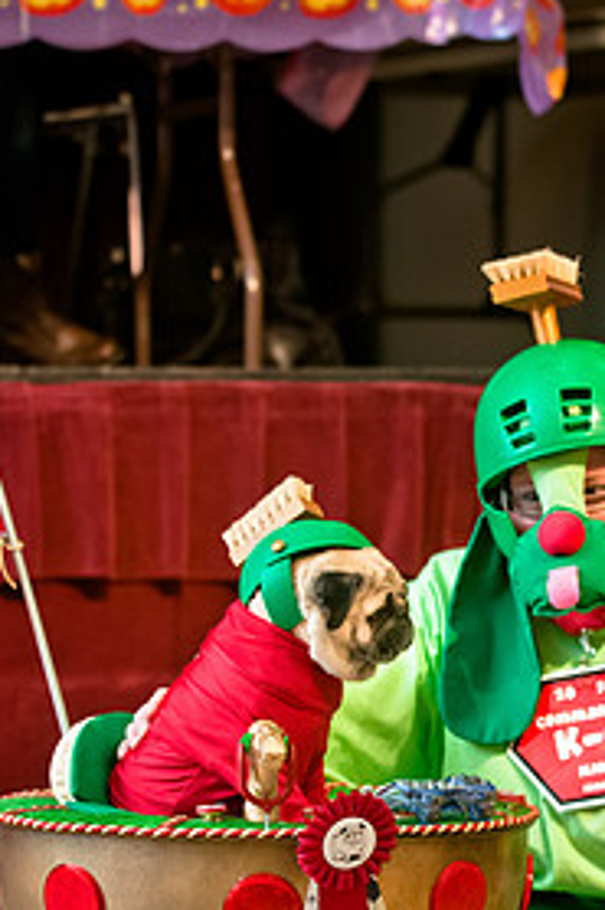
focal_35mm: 194
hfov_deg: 7.1
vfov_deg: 10.6
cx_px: 456
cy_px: 635
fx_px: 4896
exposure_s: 1/125
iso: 200
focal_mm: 80
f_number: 2.8
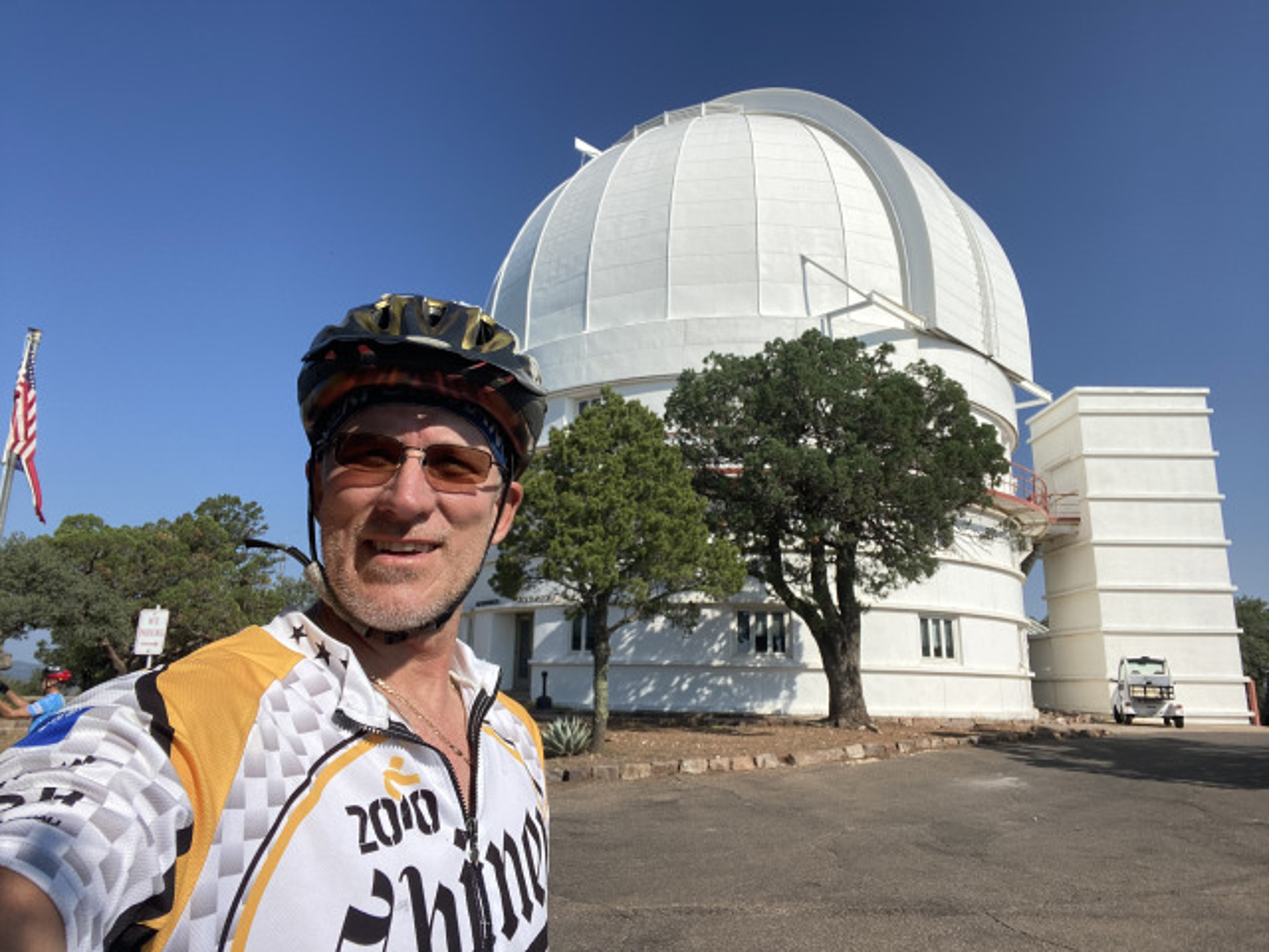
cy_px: 476
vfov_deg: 58.9
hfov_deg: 73.9
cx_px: 634
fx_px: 843
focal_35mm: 23
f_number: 2.2
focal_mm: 2.71
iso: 25
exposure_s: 1/964
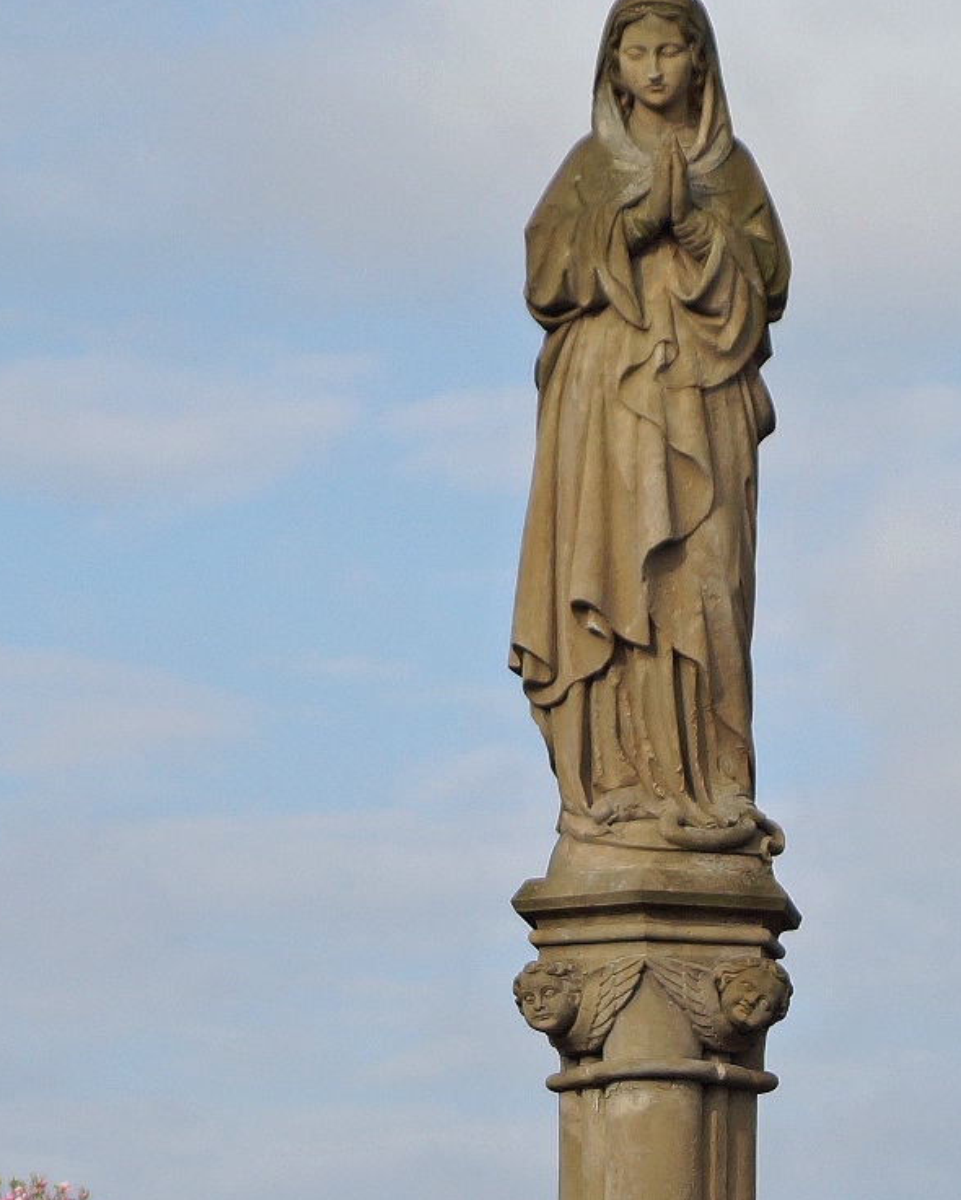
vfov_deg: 6.8
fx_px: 9986
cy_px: 1604
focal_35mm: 281
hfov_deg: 5.5
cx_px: 692
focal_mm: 60
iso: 100
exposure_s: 1/1000
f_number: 4.5
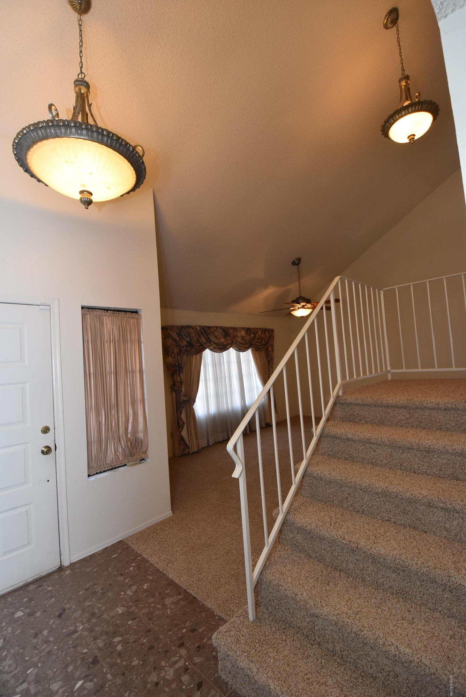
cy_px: 348
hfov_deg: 77.4
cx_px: 233
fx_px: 291
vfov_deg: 100.4
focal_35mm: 15
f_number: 5
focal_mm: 10
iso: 800
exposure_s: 1/100
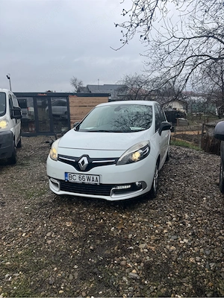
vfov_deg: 71.6
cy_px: 149
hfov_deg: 56.8
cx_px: 112
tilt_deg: -13.4
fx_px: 207
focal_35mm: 24
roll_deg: -0.2
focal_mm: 6.76
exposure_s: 1/1493
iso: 80
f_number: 1.78
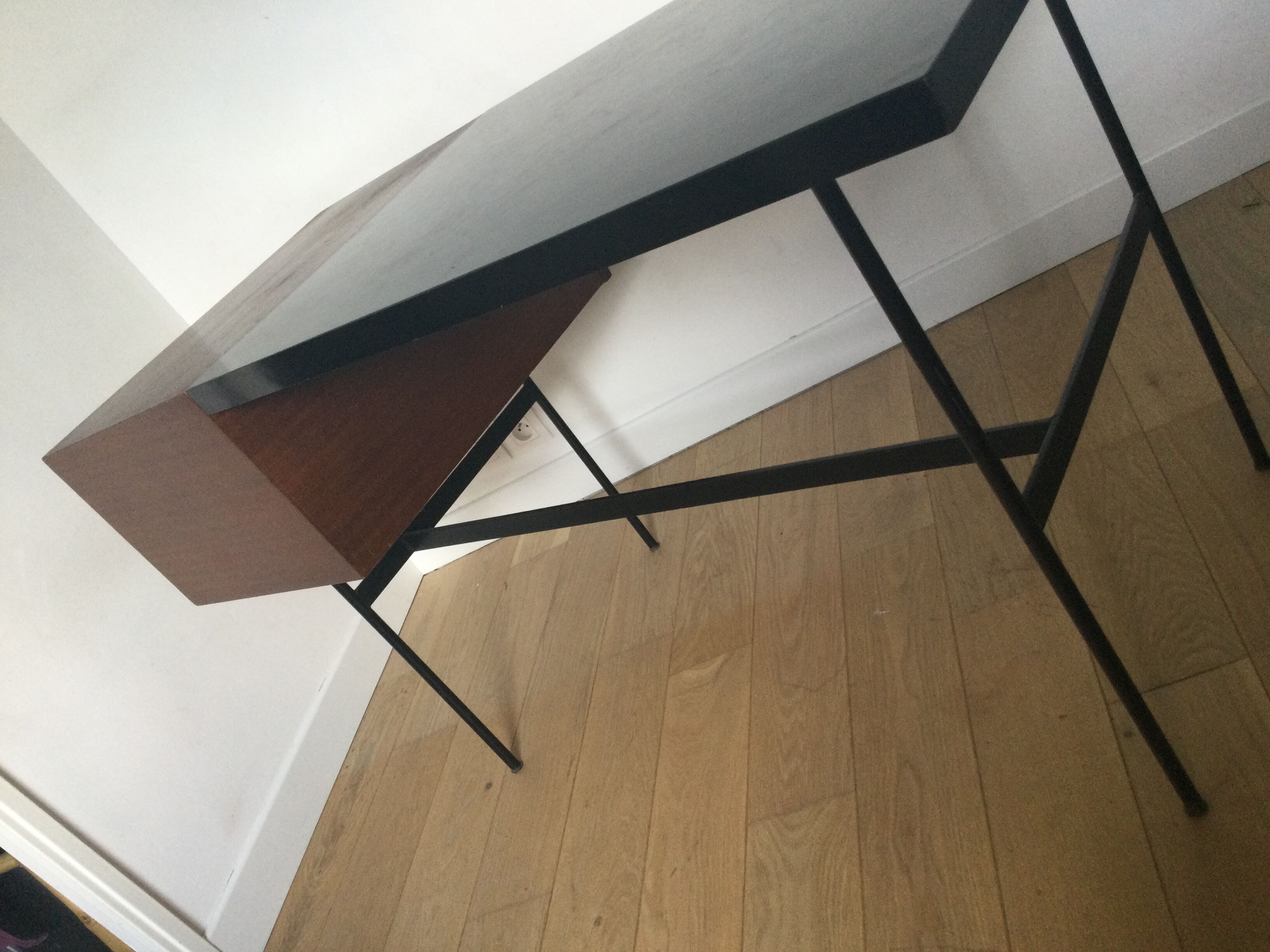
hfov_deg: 58.4
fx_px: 1137
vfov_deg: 45.4
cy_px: 476
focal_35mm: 31
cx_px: 635
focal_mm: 3.3
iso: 100
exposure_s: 1/33
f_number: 2.4
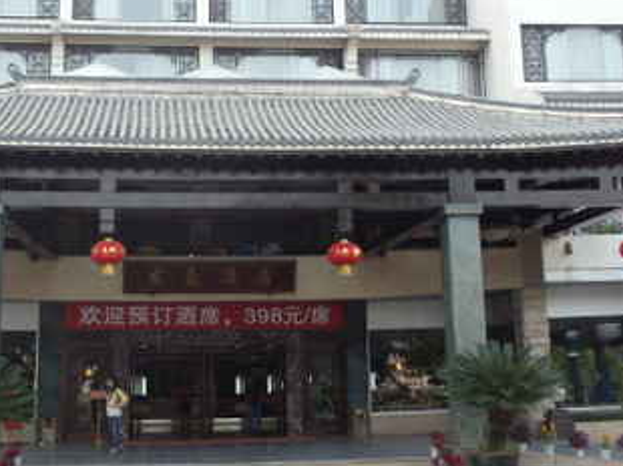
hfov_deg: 27.3
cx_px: 207
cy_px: 200
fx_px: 1277
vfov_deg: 20.7
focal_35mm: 71
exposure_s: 1/125
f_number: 3.5
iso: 100
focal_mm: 6
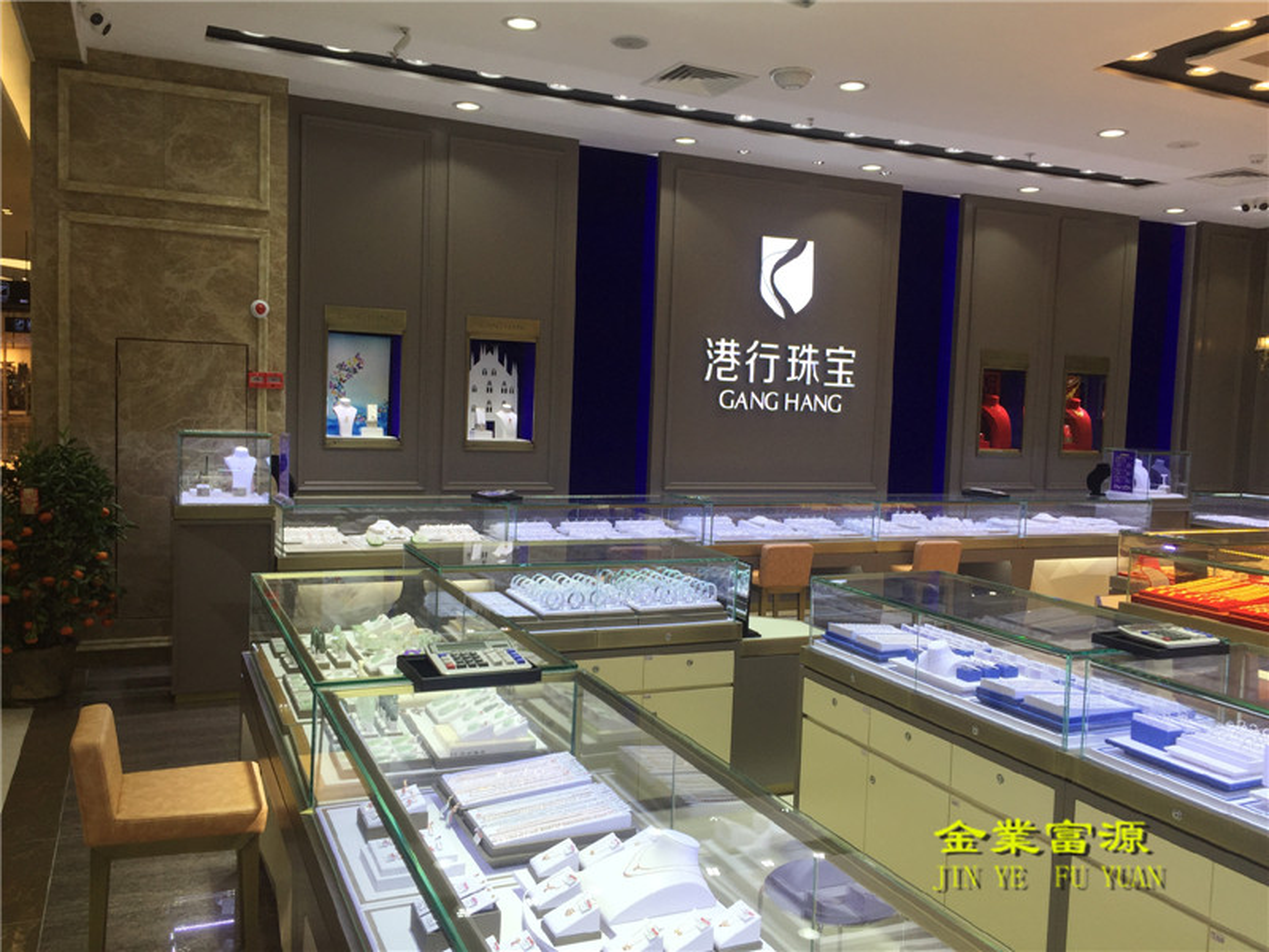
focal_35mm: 29
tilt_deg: -3.5
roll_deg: -1.9
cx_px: 634
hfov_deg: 61.7
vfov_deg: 48.2
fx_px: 1063
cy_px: 476
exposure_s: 1/309
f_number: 2.2
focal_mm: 4.15
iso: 32
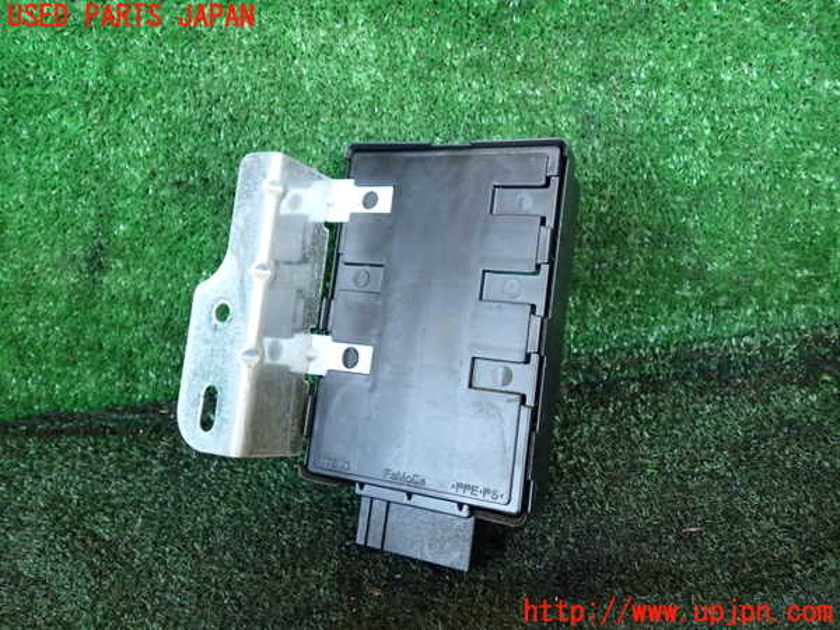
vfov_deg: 46.8
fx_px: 728
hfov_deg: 60.0
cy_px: 315
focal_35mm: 30
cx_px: 420
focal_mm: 5.4
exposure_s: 1/30
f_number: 2.3
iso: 250
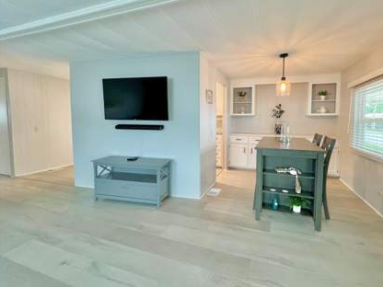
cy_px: 130
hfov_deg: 97.7
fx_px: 166
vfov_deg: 81.5
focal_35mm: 15
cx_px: 215
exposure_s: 1/60
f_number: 1.8
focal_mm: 1.57
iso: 160
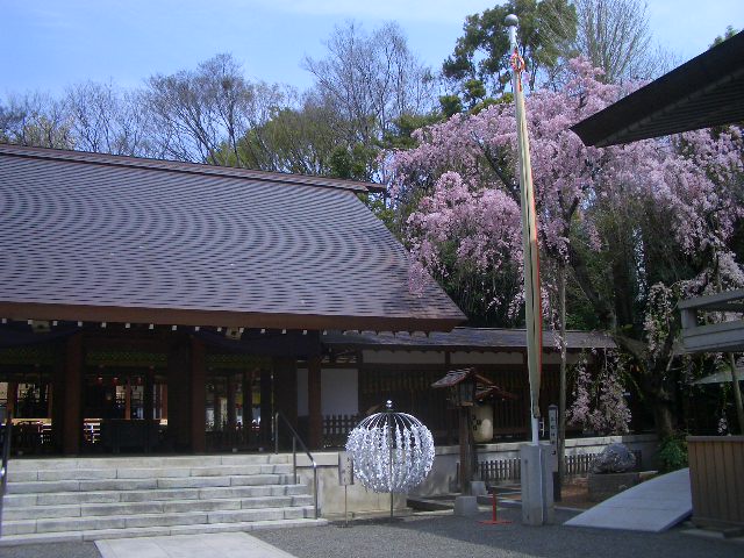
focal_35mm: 35
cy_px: 279
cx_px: 372
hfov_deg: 52.6
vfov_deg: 40.7
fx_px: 752
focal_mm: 5.8
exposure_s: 1/500
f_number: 4.3
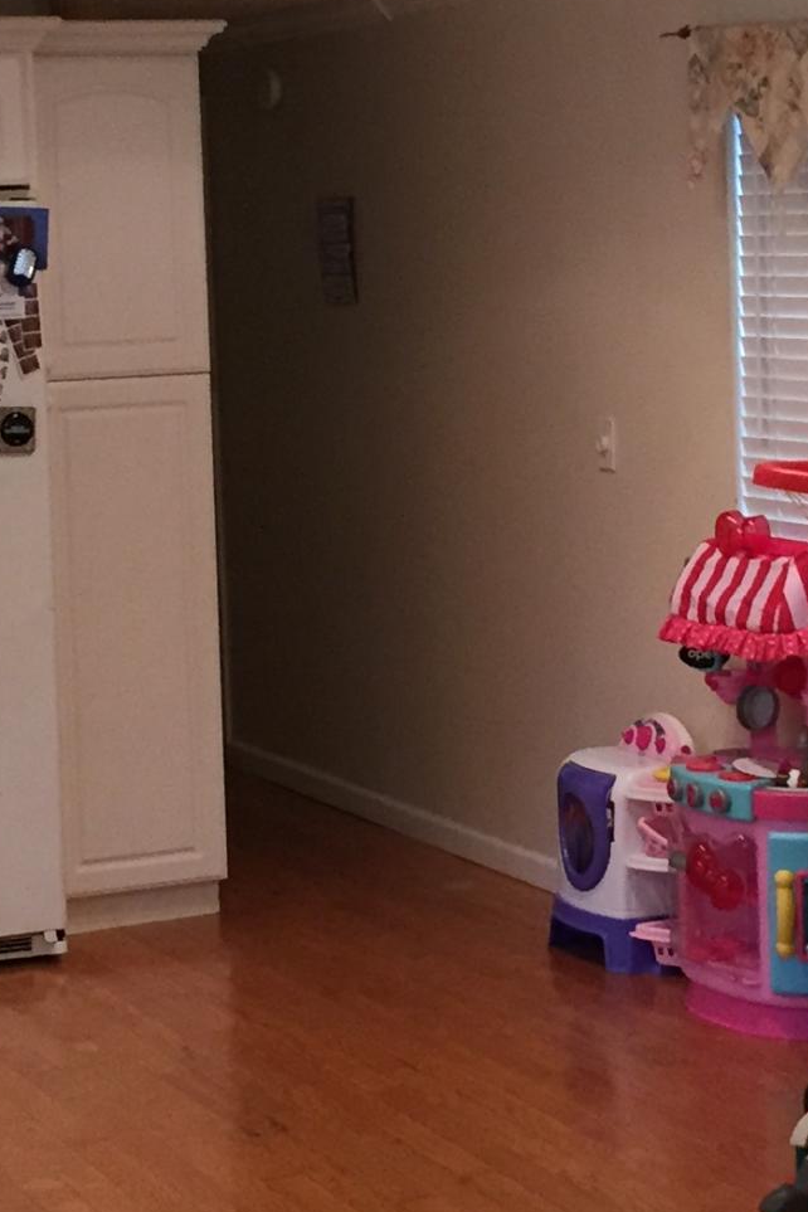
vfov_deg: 21.6
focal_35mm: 94
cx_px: 500
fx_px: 3164
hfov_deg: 14.5
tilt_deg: -3.1
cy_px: 410
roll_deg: +1.0
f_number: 2.2
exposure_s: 1/30
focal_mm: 4.15
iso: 160
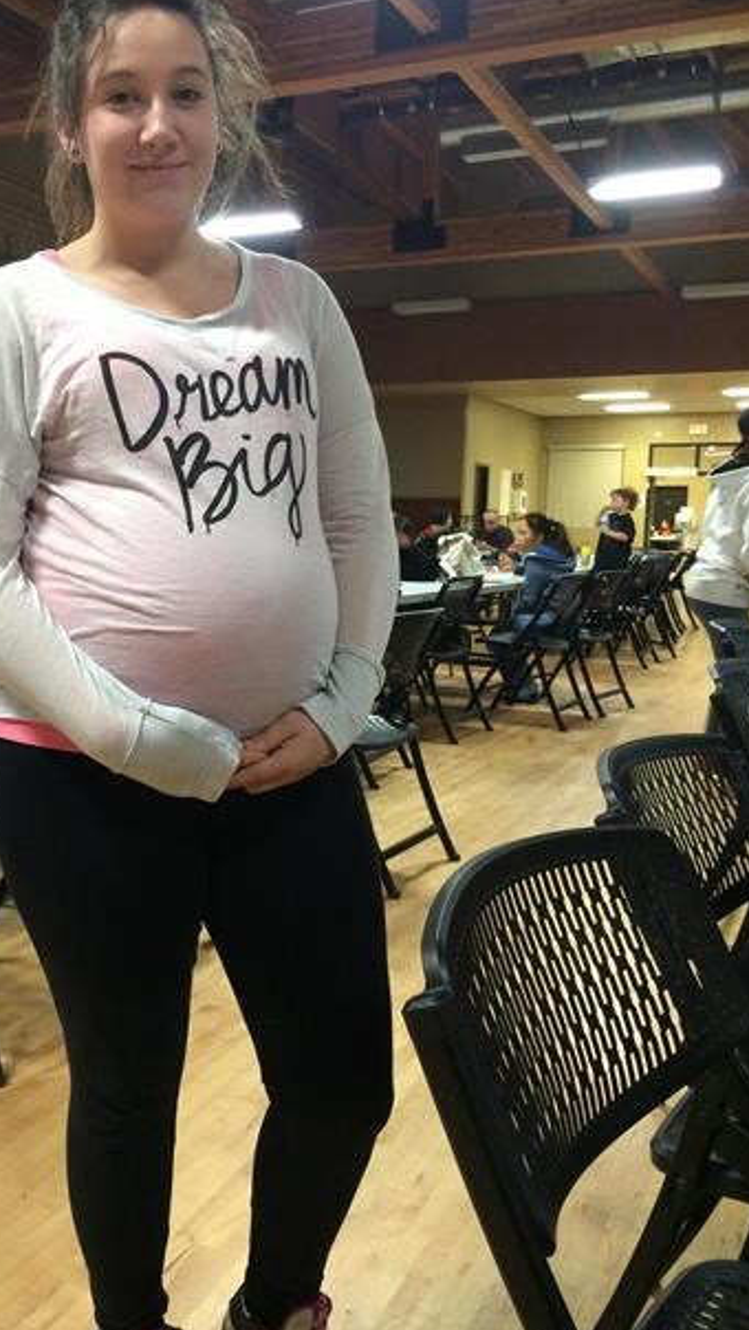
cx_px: 220
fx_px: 1200
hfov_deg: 34.2
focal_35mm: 34
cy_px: 636
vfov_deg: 58.0
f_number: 2.2
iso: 200
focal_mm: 4.15
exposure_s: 1/30
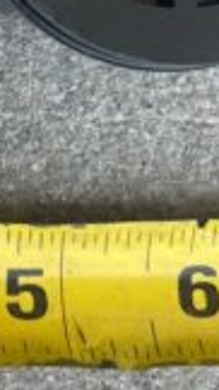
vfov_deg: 19.7
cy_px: -10
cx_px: -197
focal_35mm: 105
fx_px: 1085
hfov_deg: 10.7
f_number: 1.6
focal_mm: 5.1
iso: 32
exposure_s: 1/211
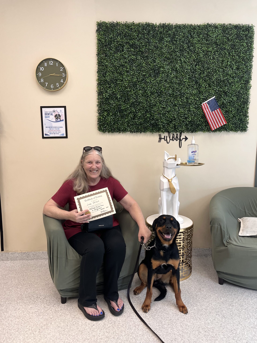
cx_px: 128
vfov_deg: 67.3
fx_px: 257
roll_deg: +1.4
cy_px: 172
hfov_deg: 53.1
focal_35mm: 26
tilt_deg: -7.8
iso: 100
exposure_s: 1/120
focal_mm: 5.1
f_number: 1.6
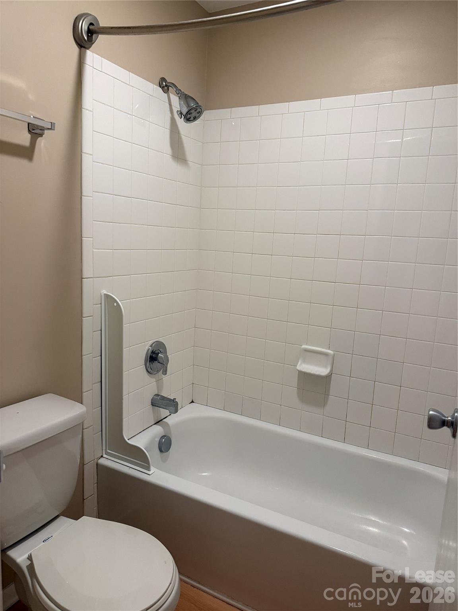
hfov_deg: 56.8
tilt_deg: -9.6
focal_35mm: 24
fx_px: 423
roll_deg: -2.9
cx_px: 229
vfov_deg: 71.6
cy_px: 306
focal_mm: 6.76
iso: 400
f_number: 1.78
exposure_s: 1/60
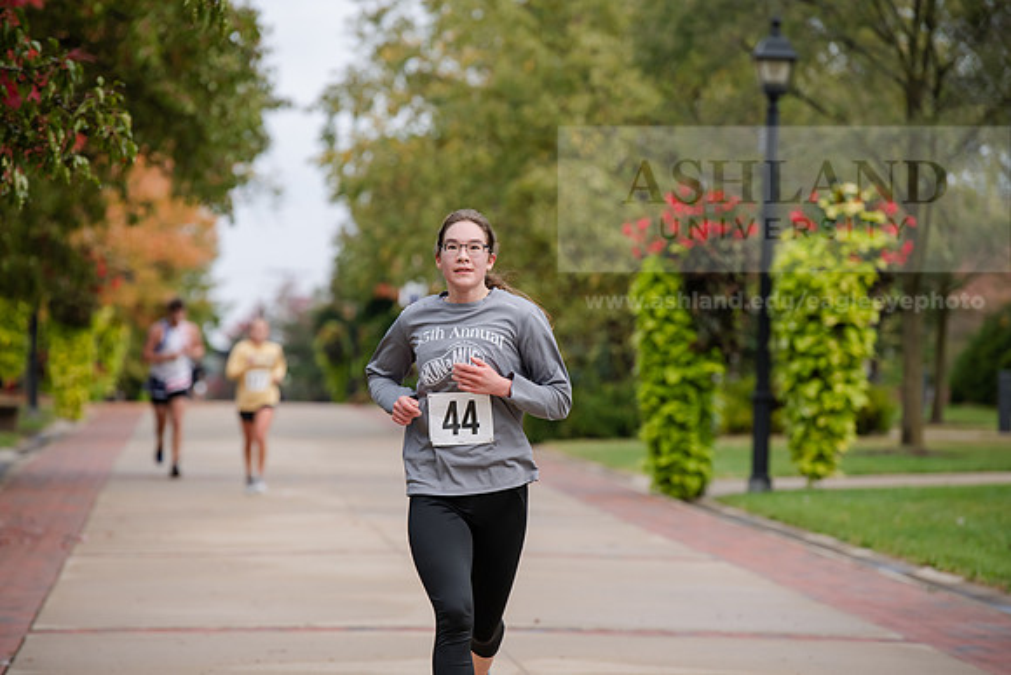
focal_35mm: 195
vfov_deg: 7.0
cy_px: 338
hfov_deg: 10.5
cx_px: 506
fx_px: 5477
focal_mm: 195
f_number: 5
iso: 500
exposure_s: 1/500
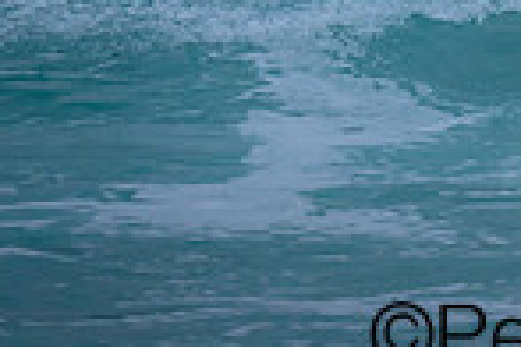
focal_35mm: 3165
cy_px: -253
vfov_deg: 0.4
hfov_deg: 0.7
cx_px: 645
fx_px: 45801
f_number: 6.3
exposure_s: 1/2000
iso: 1100
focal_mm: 800
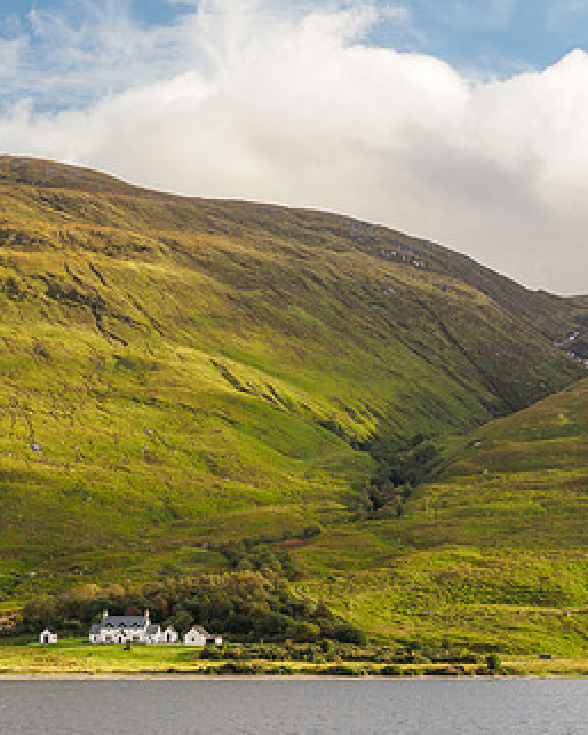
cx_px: 356
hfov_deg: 16.0
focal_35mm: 96
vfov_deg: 20.0
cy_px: 401
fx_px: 2087
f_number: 5.6
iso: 200
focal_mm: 26
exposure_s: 1/160
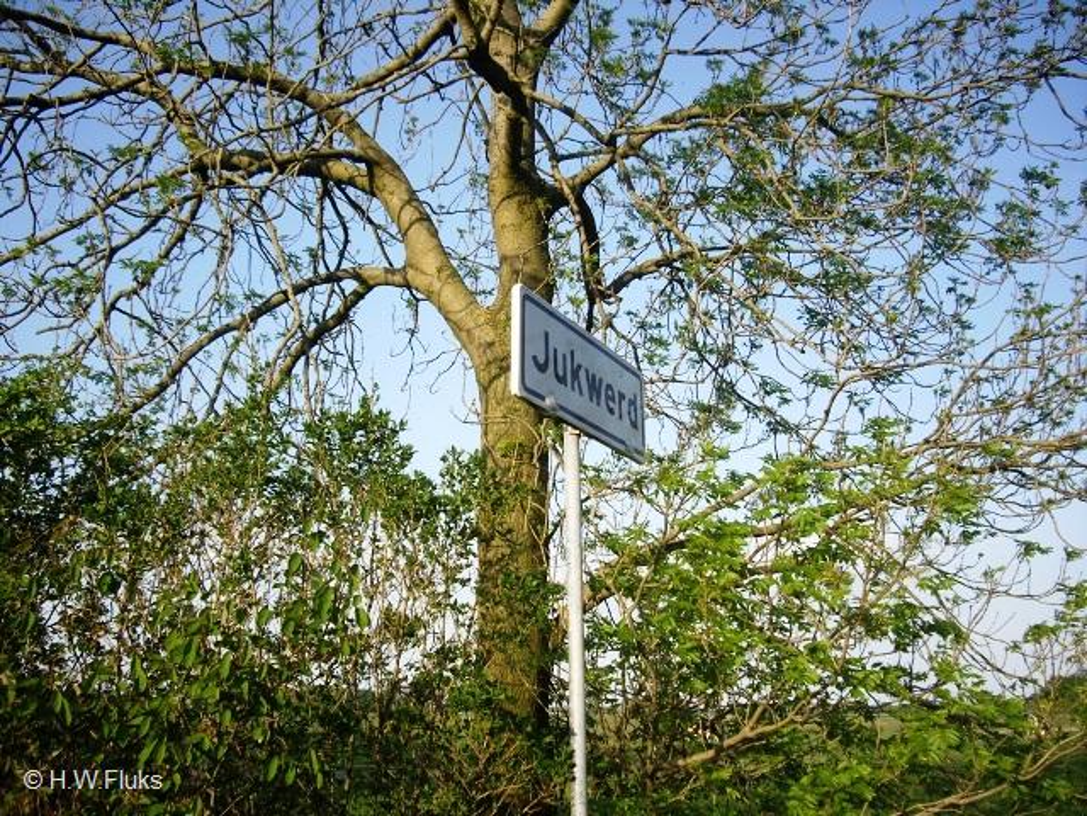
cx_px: 544
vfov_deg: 37.7
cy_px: 408
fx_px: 1193
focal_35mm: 38
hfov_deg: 49.0
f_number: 2.8
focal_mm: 7.9
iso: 64
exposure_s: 1/400
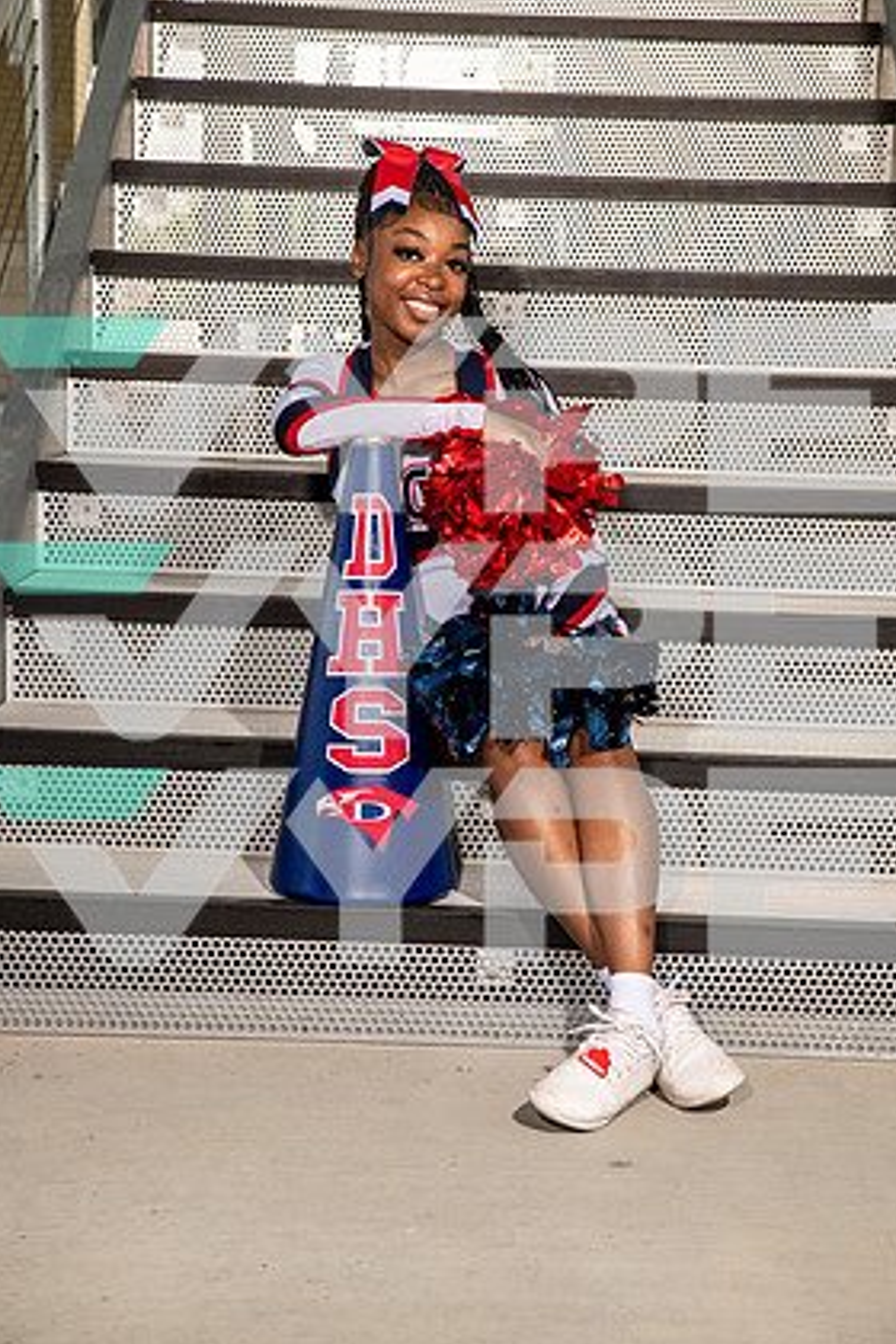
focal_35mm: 75
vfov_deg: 27.0
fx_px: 2800
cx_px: 454
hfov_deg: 18.2
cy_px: 643
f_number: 7.1
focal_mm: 70
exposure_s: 1/320
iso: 200
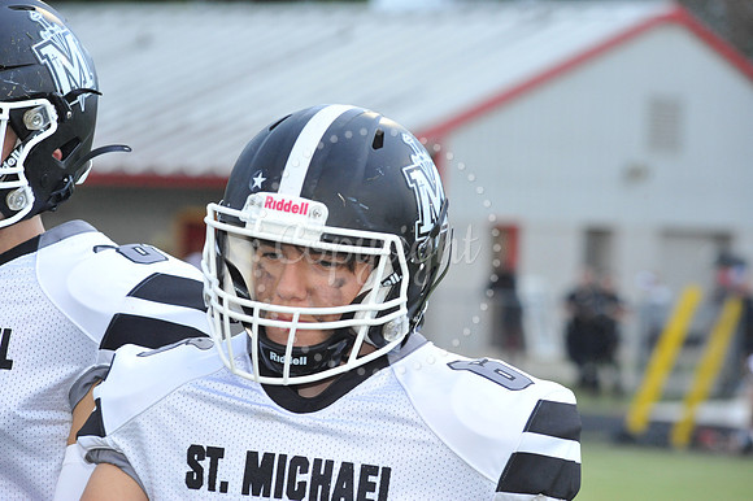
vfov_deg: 8.8
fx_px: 3240
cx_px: 376
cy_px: 250
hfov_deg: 13.3
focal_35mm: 155
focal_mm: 155
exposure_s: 1/250
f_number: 6.3
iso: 3200
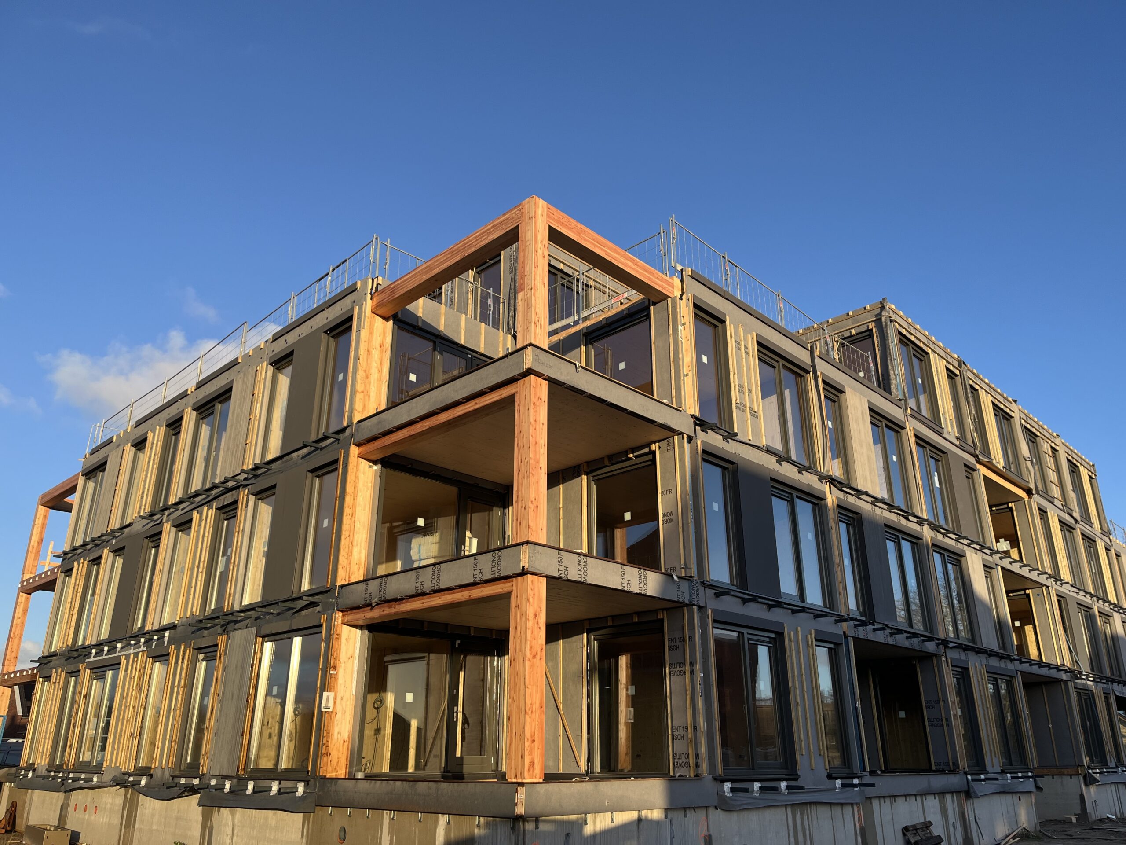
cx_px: 563
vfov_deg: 53.1
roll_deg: +0.3
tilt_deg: +21.4
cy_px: 422
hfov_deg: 67.3
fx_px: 846
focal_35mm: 26
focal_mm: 5.1
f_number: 1.6
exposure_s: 1/1294
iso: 50
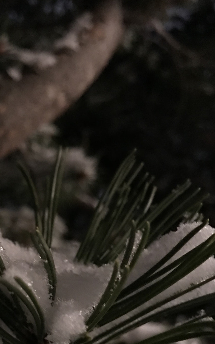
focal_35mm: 44
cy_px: 216
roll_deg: +4.1
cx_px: 37
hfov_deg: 28.5
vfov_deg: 44.9
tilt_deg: +25.4
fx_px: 412
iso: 100
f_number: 1.8
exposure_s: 1/4
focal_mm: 3.99
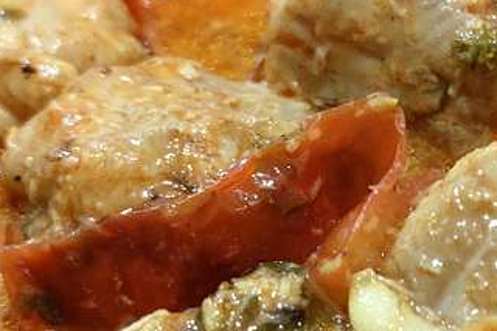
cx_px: 441
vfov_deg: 16.9
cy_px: 256
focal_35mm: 80
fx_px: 1104
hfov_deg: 24.7
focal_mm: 5.23
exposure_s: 1/50
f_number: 1.8
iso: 640
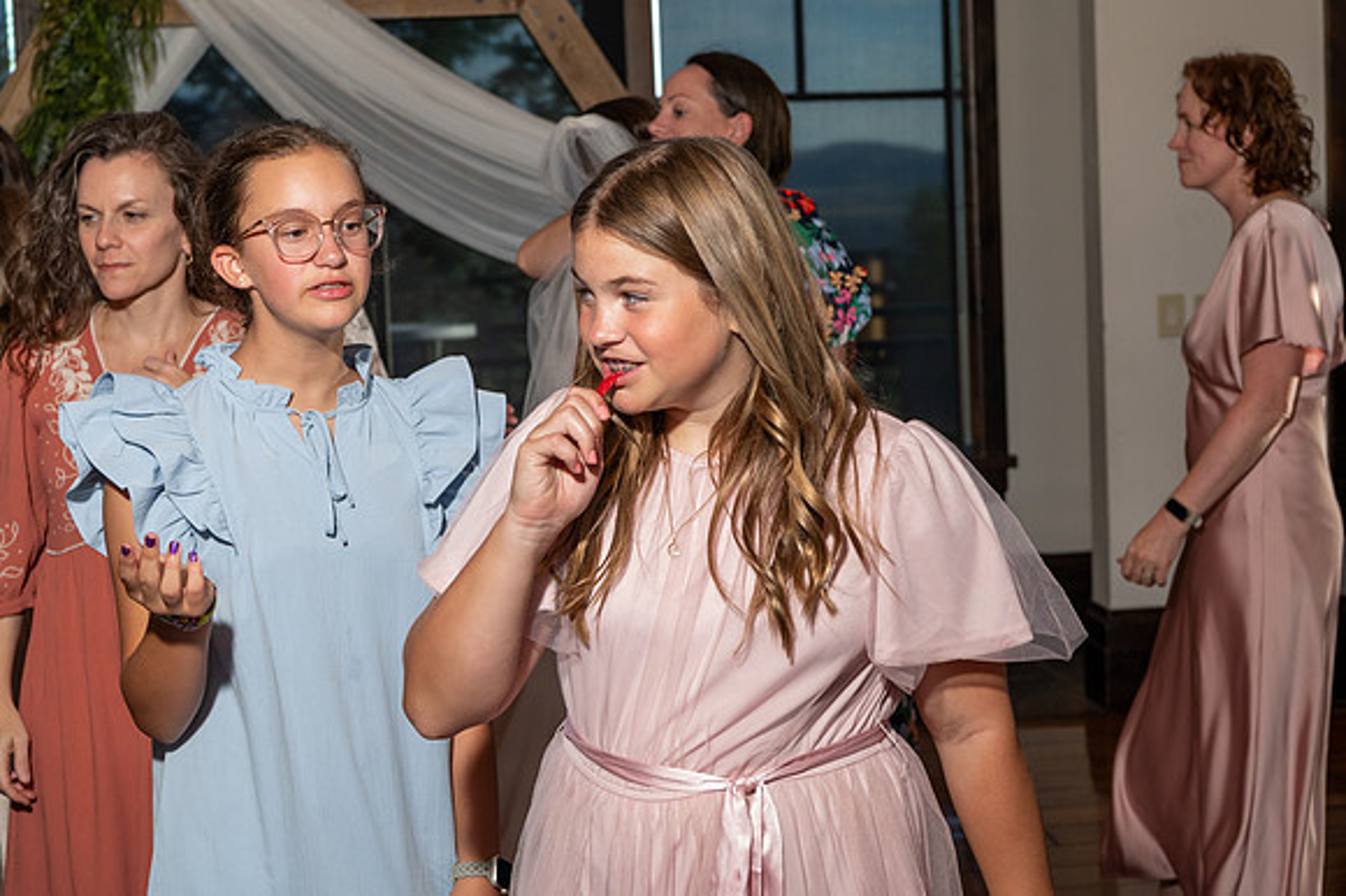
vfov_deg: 19.4
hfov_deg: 28.9
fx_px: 2616
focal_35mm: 70
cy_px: 448
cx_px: 673
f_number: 8
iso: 3200
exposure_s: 1/160
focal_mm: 70
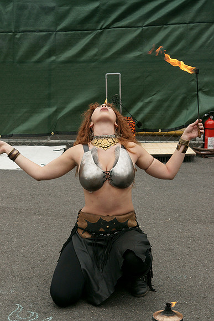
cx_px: 107
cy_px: 160
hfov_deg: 16.6
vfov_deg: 24.6
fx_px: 735
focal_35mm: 82
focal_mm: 55
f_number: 6.3
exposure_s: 1/1000
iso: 400
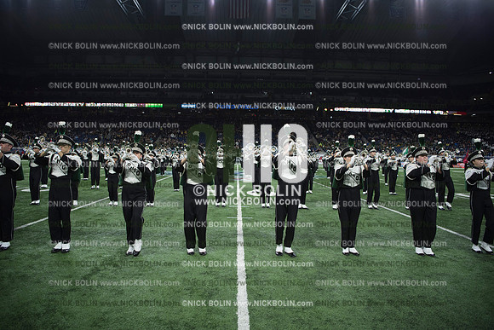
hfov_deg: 73.7
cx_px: 247
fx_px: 329
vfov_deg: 53.2
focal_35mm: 24
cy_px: 165
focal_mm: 24
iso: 1250
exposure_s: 1/1250
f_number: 2.8
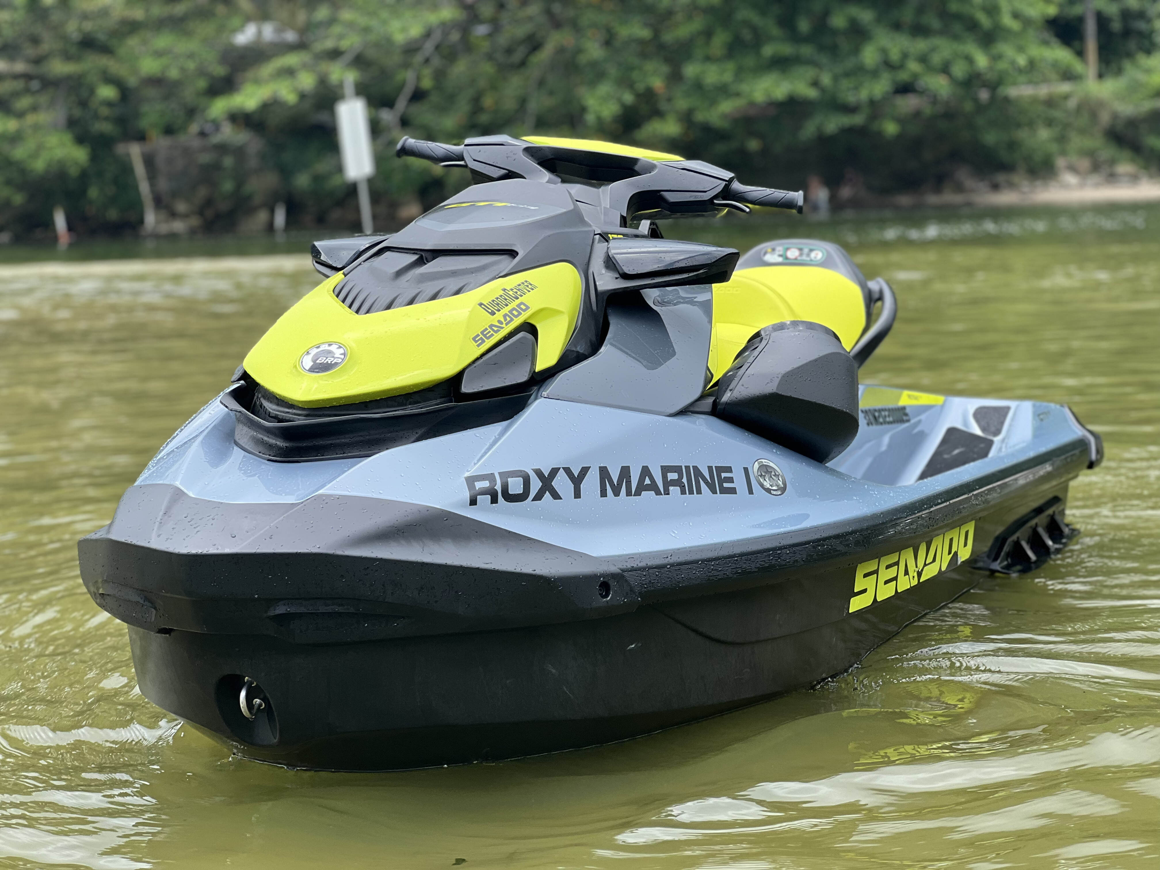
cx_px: 580
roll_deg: +2.3
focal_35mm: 77
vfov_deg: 19.1
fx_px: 2580
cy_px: 435
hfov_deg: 25.3
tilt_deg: -4.6
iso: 25
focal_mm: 9
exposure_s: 1/272
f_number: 2.8
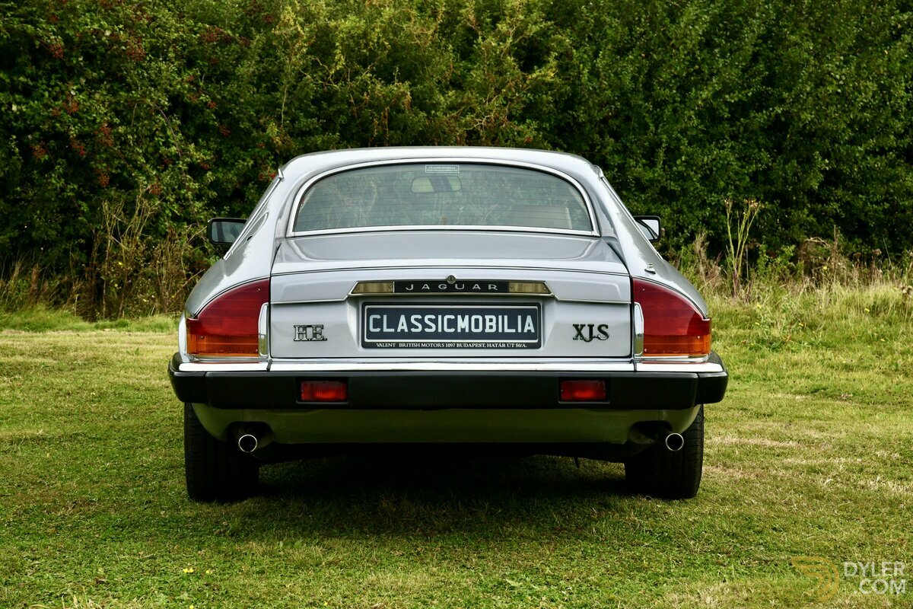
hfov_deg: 23.9
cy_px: 304
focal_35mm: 85
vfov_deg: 16.1
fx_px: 2156
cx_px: 456
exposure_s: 1/640
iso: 1250
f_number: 13
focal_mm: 85
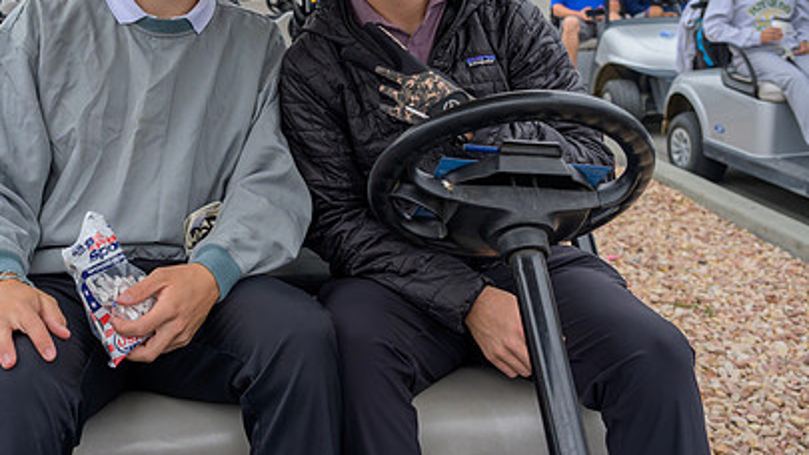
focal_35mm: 45
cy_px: 85
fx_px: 966
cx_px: 260
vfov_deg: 26.0
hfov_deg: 44.7
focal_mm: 30
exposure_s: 1/200
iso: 100
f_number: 4
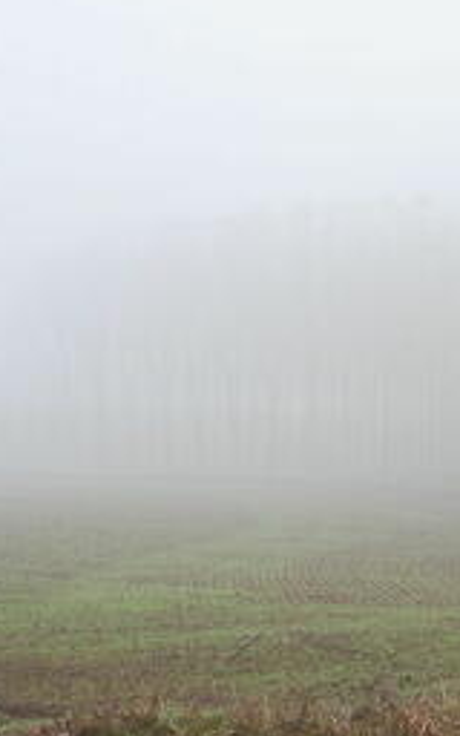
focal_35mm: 98
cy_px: 282
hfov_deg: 13.1
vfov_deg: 21.2
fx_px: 1966
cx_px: 477
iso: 200
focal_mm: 27
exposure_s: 1/40
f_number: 7.1
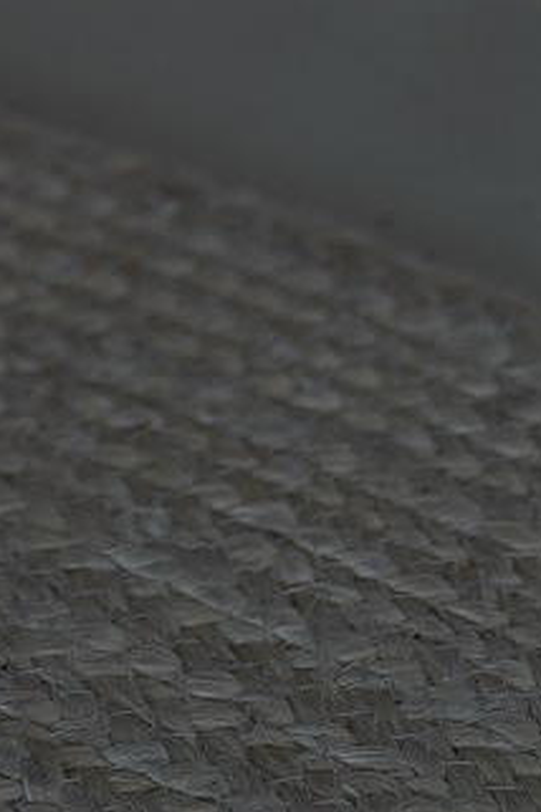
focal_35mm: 397
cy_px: -1004
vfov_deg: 5.1
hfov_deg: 3.4
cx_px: -607
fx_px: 8948
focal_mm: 85
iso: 125
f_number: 1.8
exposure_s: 1/250
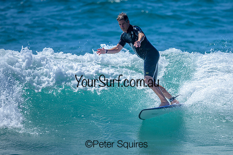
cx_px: 149
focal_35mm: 1100
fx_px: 7120
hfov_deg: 1.9
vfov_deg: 1.3
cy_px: 77
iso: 220
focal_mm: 800
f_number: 6.3
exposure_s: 1/2500
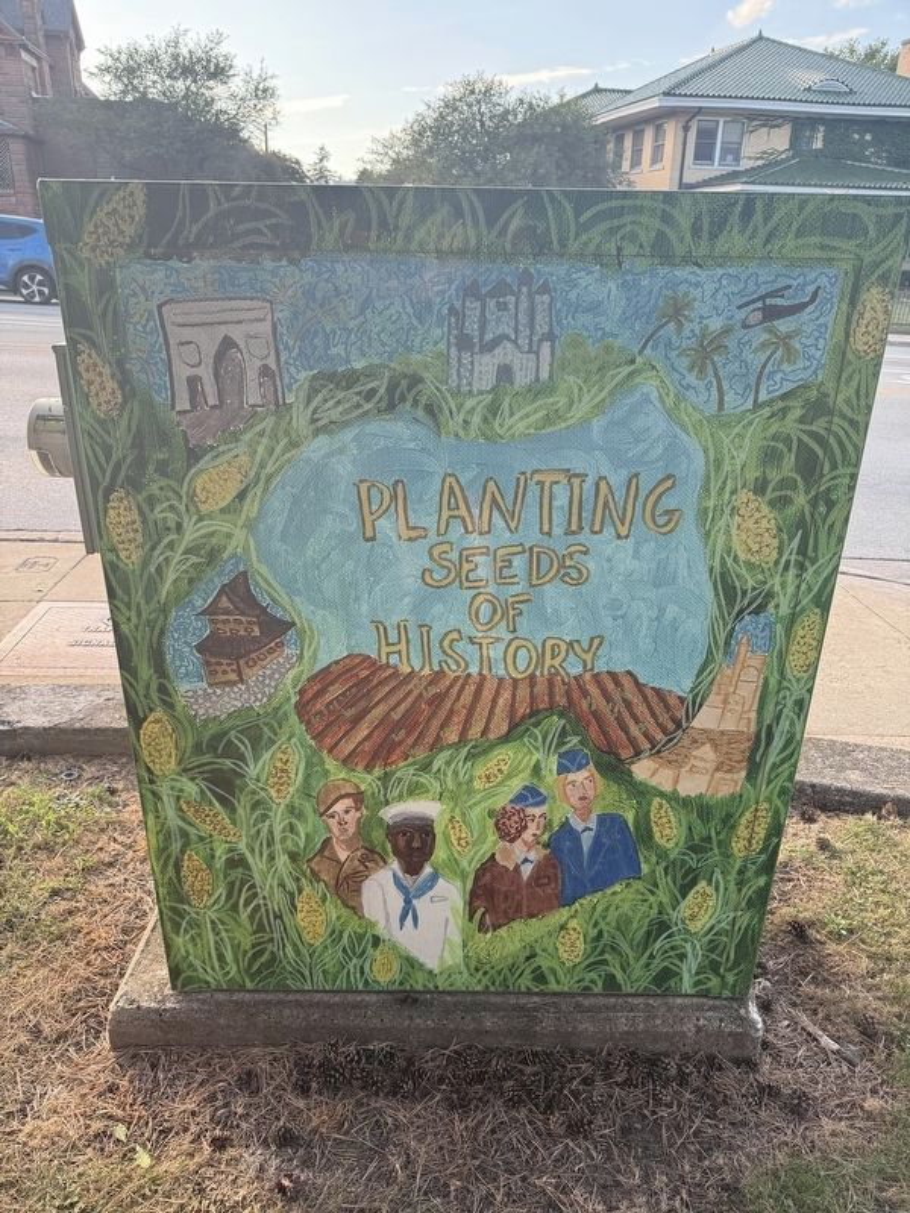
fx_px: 841
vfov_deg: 71.6
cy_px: 606
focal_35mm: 24
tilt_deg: -23.7
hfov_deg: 56.8
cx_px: 455
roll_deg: -2.2
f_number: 1.78
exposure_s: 1/501
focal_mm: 6.76
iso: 100
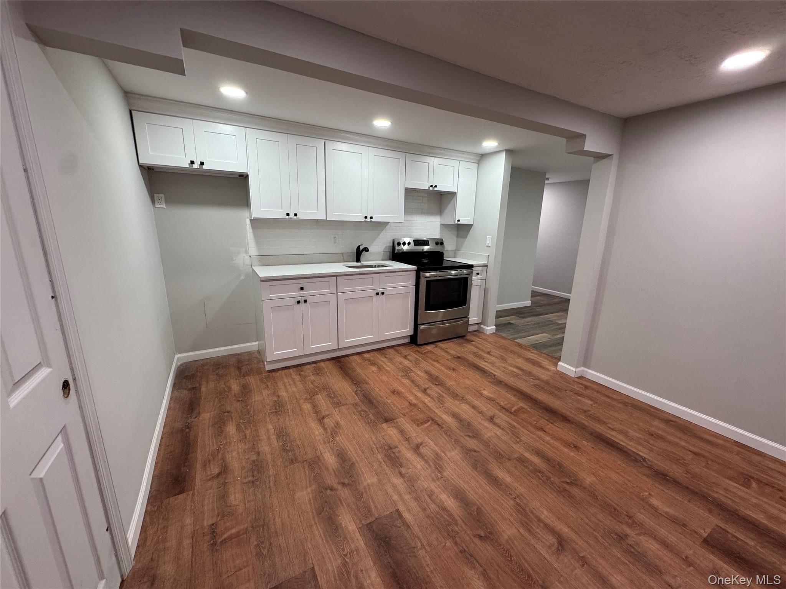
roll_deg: -1.8
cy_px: 294
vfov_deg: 85.7
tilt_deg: -12.8
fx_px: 318
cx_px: 393
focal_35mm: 14
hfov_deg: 102.1
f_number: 2.2
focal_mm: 2.22
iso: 250
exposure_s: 1/120
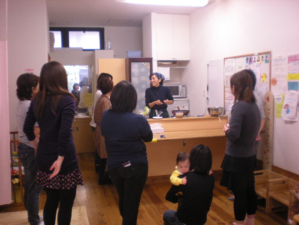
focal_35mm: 38
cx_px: 150
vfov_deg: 37.7
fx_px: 328
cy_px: 112
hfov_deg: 49.0
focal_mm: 6.3
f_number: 3.1
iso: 200
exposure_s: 1/27.3
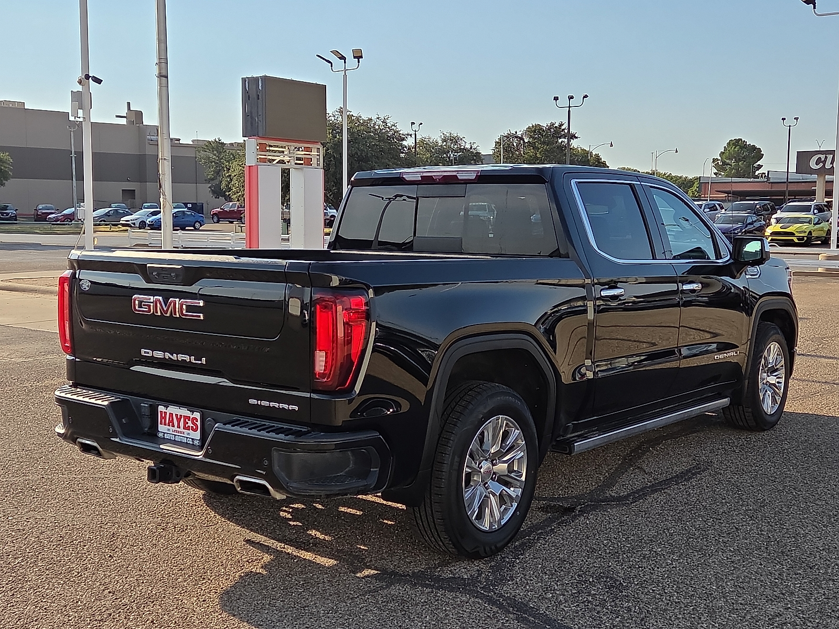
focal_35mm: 42
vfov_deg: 34.3
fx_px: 1018
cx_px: 420
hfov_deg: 44.8
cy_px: 314
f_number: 1.8
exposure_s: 1/1667
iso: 25
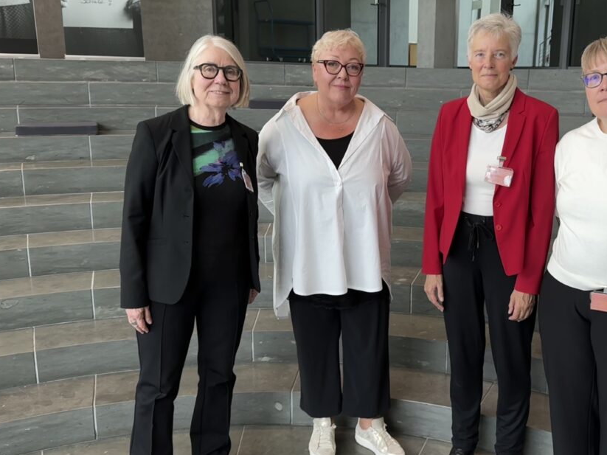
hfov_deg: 51.8
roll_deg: -1.3
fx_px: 614
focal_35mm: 35
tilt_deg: -12.1
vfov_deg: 40.7
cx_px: 397
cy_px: 223
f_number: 1.78
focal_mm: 6.76
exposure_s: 1/121
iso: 160
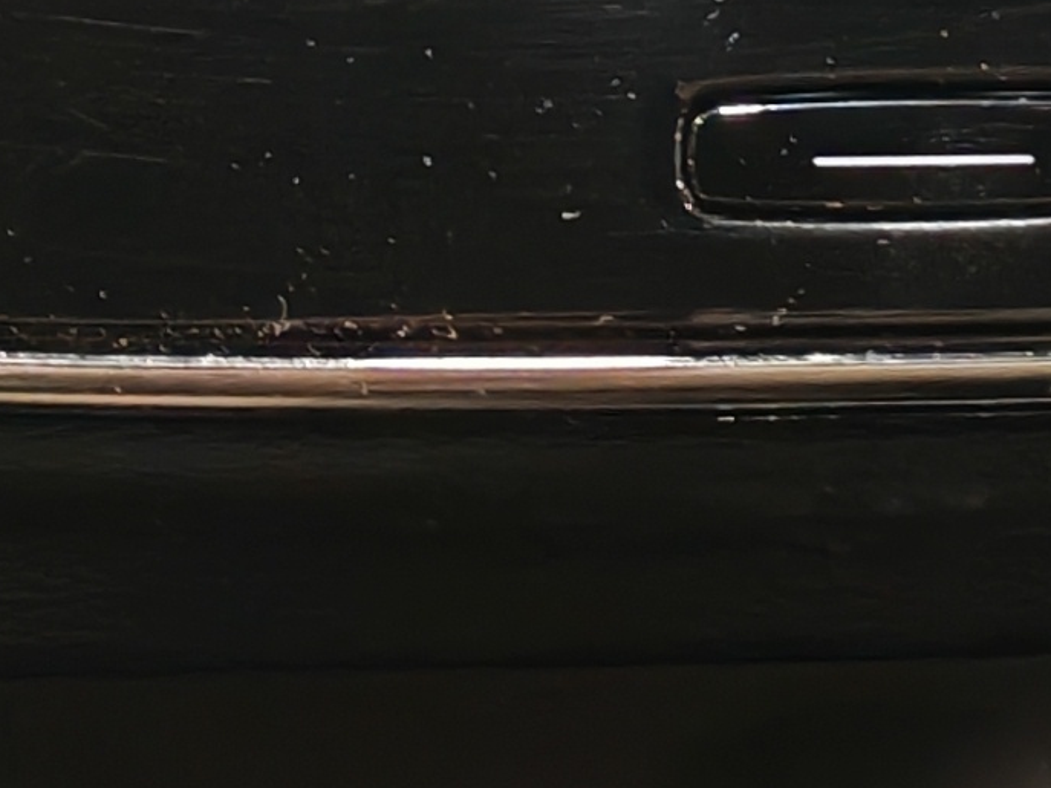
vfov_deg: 8.2
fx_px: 5252
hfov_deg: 11.4
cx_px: 936
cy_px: -788
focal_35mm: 173
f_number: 1.9
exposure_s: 1/50
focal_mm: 6.12
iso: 2500
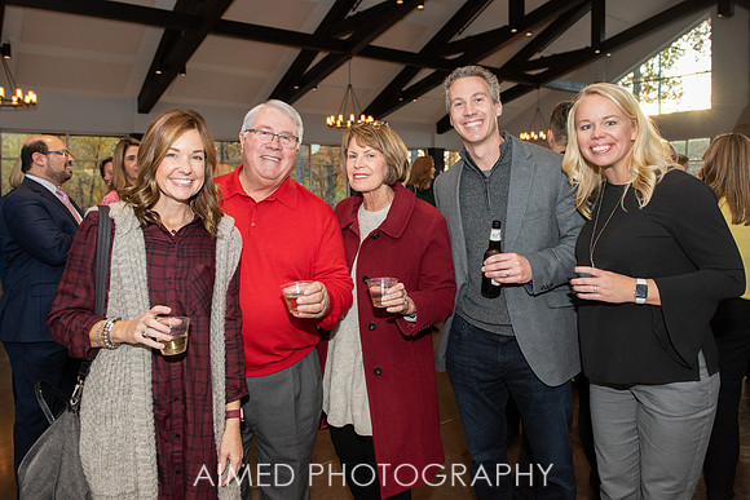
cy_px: 222
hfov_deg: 67.5
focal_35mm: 27
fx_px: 562
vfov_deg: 47.9
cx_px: 375
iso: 640
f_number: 4
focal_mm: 24
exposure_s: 1/250
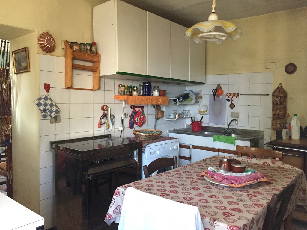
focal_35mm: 29
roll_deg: -1.5
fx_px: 257
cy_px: 115
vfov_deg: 48.2
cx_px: 154
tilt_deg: -2.8
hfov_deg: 61.7
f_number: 2.2
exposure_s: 1/33
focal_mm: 4.15
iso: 320
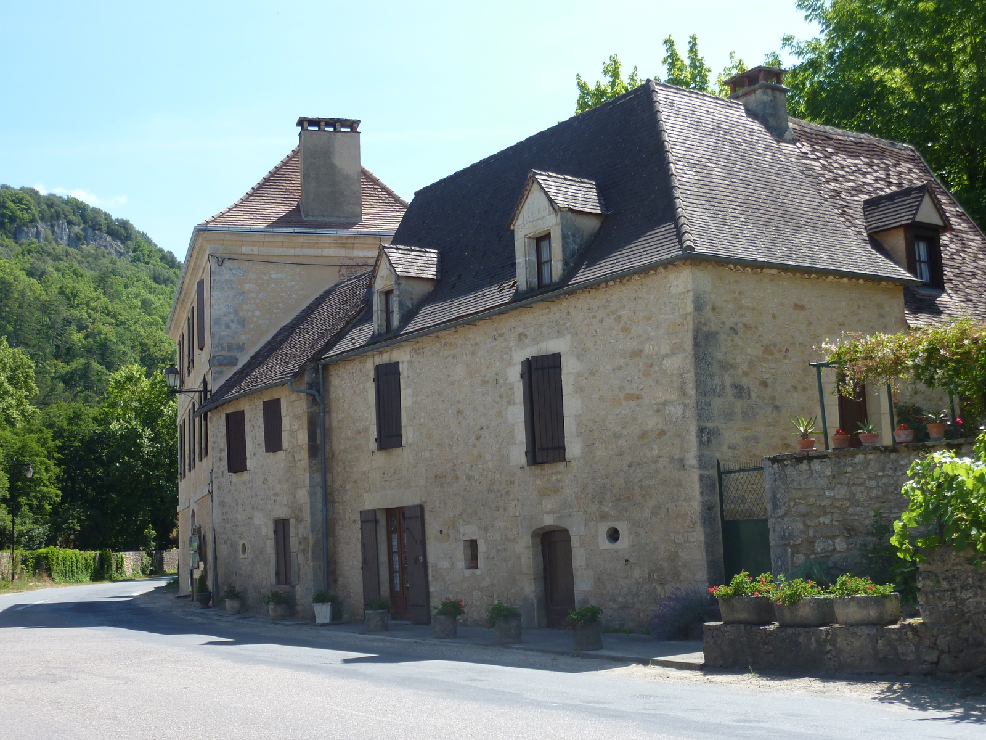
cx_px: 493
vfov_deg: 32.2
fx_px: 1282
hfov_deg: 42.1
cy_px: 370
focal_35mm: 45
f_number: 4
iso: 80
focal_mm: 7.3
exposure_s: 1/320
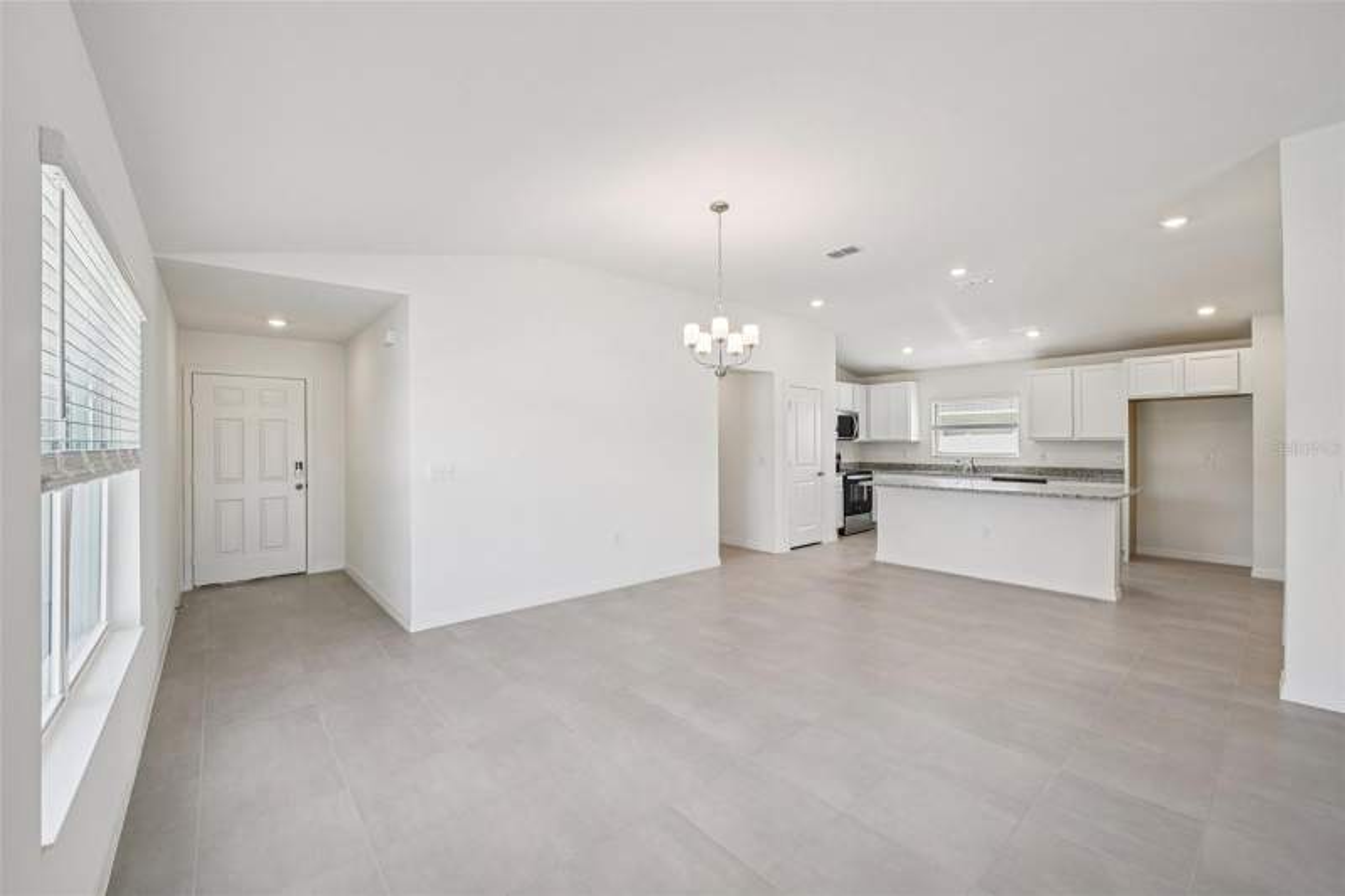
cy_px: 448
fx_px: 523
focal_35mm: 14
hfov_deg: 104.3
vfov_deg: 81.2
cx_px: 672
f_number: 8
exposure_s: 1/50
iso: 400
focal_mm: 14
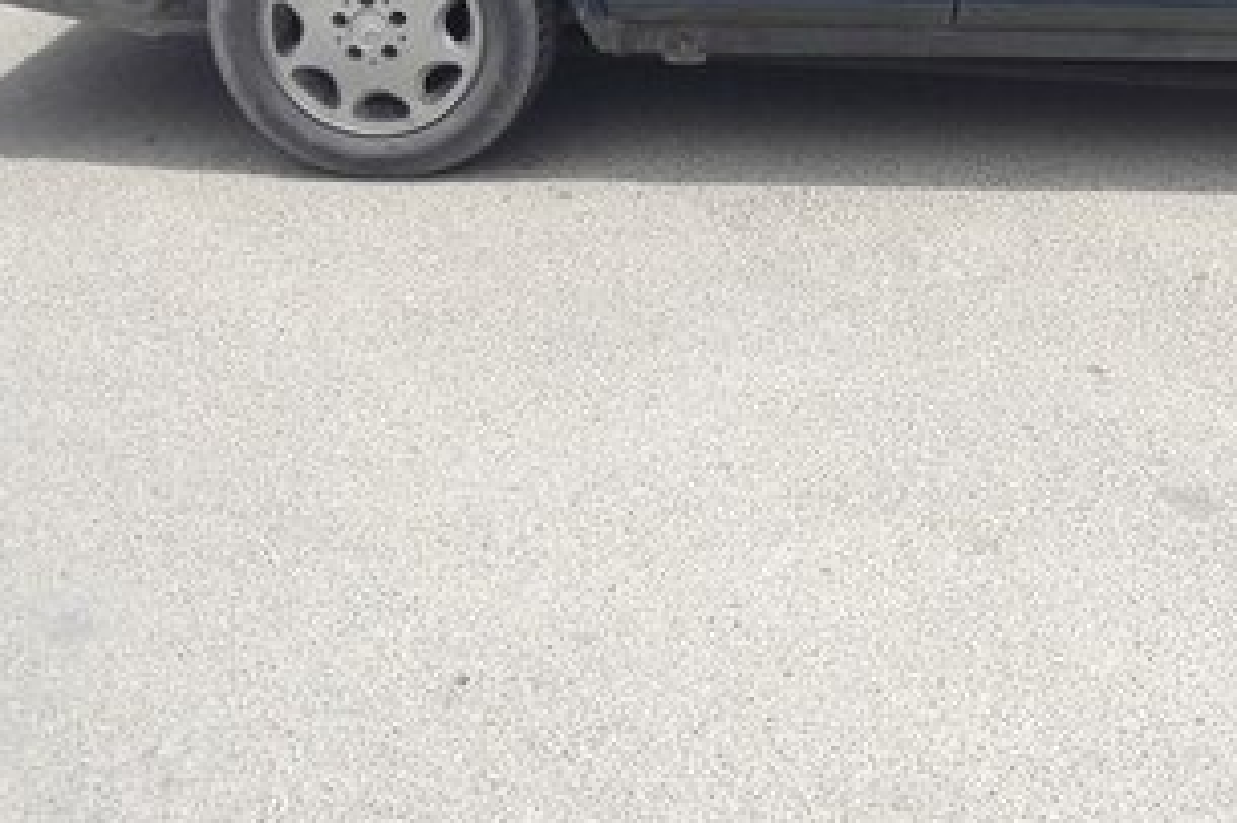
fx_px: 2163
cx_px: 1038
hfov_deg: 30.9
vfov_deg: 20.4
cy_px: -107
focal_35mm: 63
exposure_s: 1/1093
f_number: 1.9
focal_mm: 3.7
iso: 40
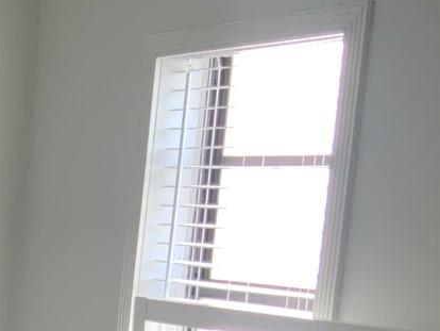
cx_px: -310
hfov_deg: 15.5
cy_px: 527
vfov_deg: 12.5
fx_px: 1424
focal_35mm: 112
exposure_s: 1/60
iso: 64
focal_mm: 3
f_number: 1.8
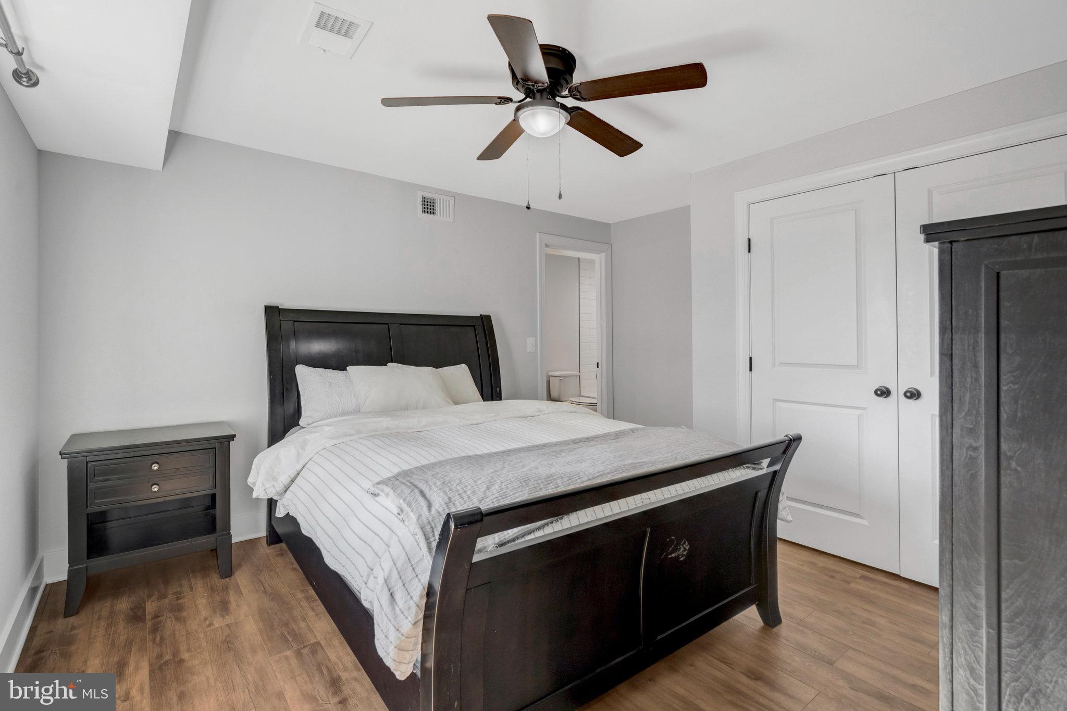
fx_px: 474
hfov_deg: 96.7
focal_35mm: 16
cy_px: 356
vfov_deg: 73.7
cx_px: 534
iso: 1250
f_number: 8
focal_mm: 16
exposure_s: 1/30
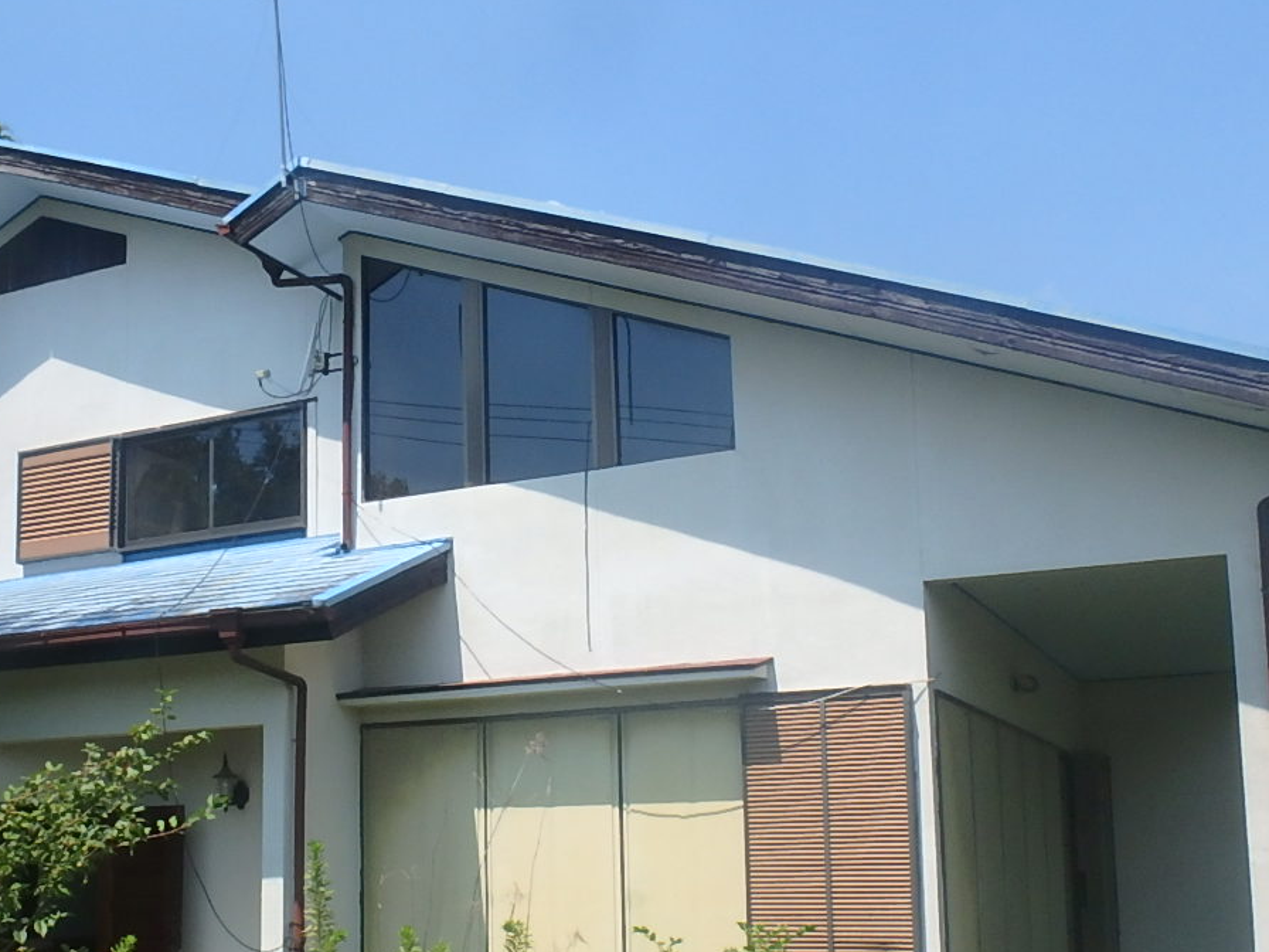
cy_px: 708
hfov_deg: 41.3
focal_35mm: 45
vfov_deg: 31.6
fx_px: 1650
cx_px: 387
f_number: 6
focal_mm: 3.7
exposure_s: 1/500
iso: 125
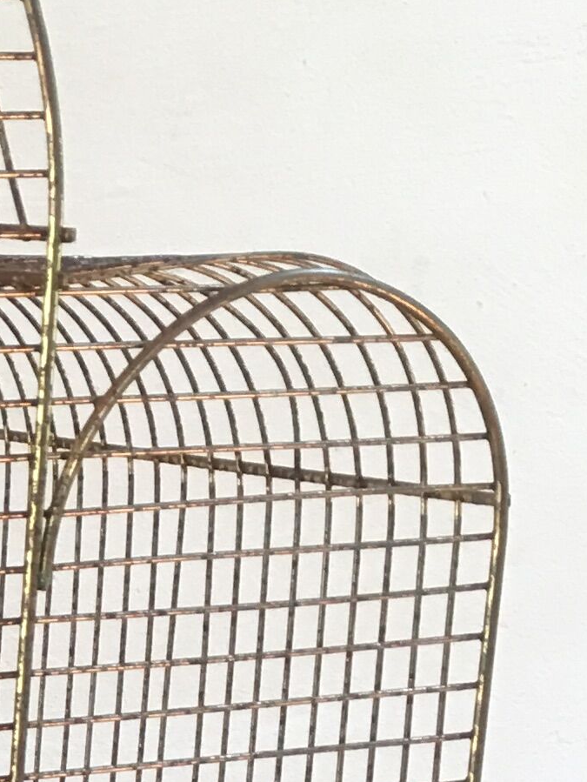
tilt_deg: -17.5
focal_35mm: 130
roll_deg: -2.1
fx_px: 2937
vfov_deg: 14.3
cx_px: -706
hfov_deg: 10.2
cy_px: 1140
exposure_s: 1/17
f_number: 2.2
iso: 32
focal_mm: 4.15
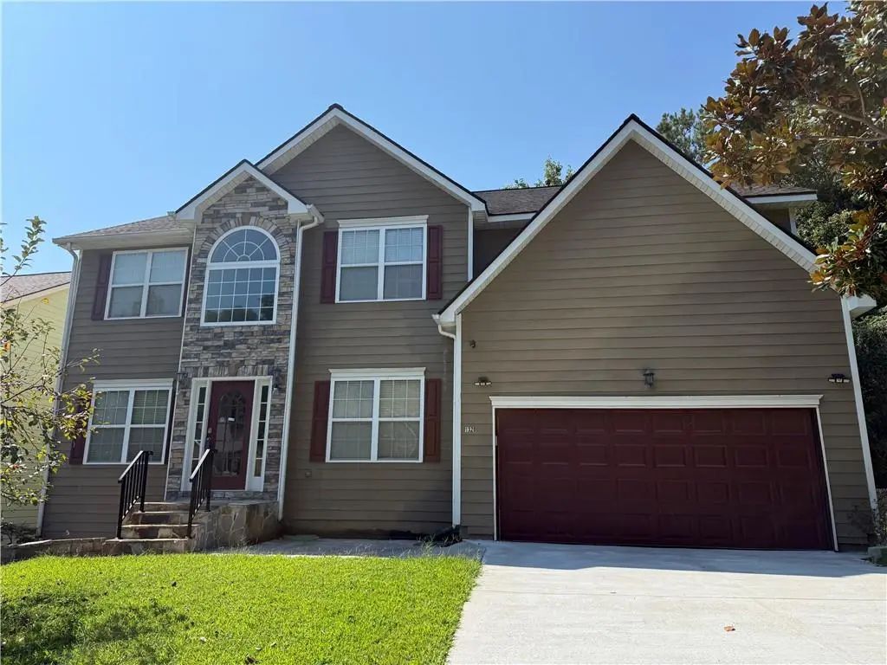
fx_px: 615
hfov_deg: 71.6
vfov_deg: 56.8
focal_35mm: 24
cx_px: 444
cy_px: 332
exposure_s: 1/5319
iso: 100
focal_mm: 6.76
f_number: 1.78
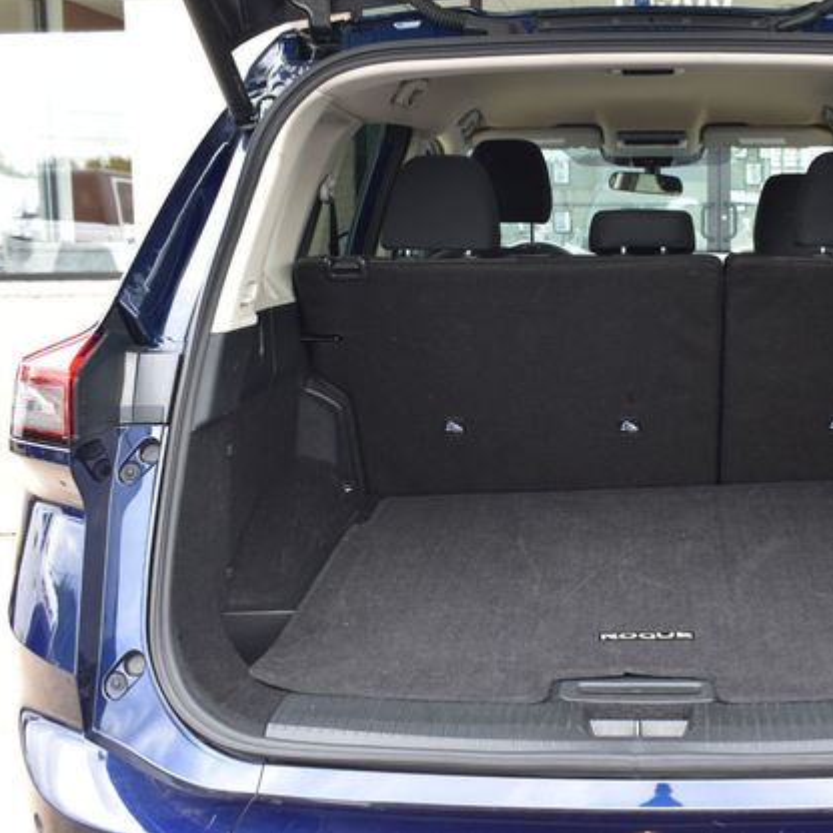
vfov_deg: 36.1
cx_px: 621
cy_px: 408
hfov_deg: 35.3
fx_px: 1280
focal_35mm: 47
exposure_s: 1/60
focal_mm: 24
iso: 400
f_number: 8
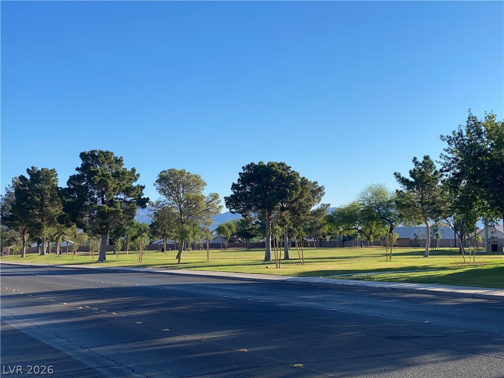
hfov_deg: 36.8
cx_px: 252
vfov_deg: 28.0
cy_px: 189
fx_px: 757
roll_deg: +1.6
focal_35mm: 52
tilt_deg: +4.1
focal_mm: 6
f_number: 2
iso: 20
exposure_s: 1/1295
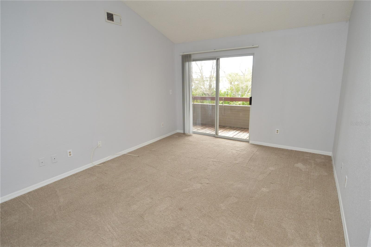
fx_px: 185
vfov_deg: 67.3
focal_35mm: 18
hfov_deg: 90.1
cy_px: 124
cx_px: 186
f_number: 4.5
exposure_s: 1/80
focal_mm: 12
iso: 400
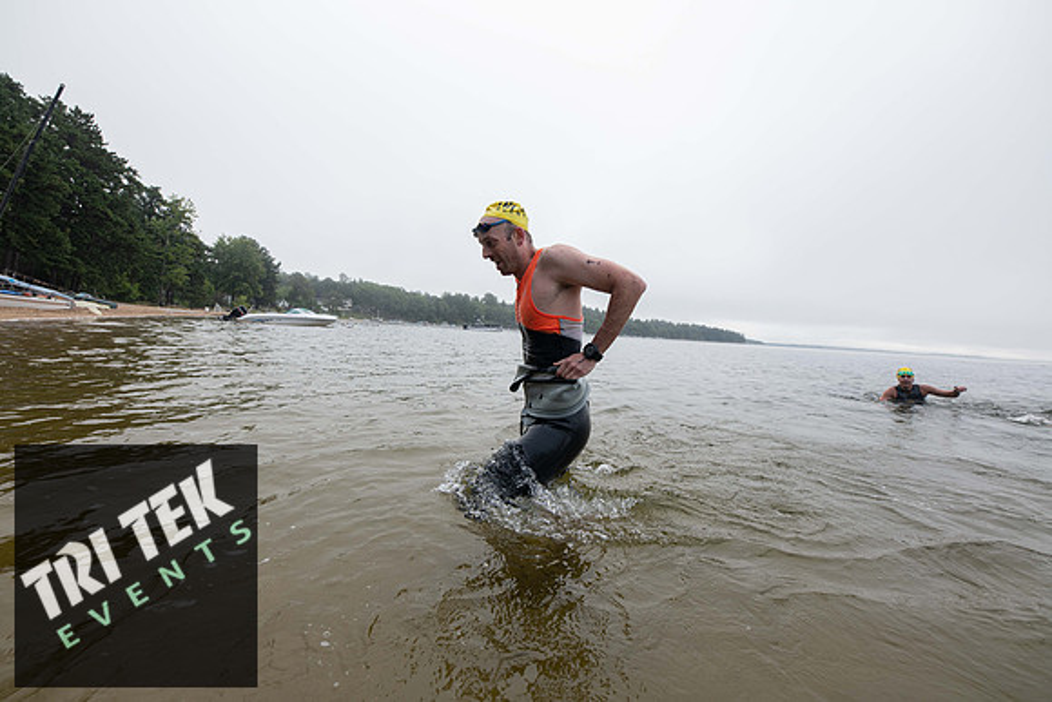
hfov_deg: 104.2
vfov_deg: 81.2
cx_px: 526
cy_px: 351
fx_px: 409
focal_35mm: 14
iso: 400
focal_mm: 14
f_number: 4
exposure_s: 1/800
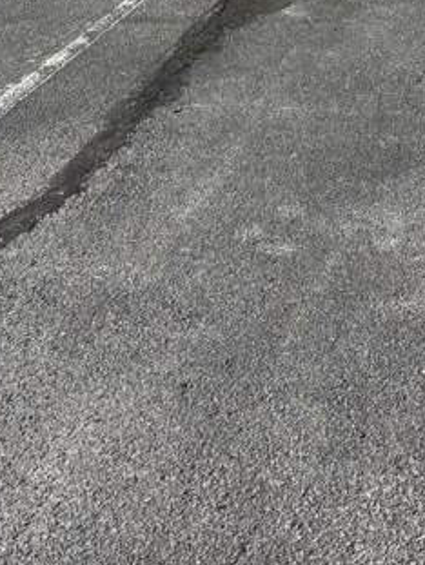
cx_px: 587
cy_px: -207
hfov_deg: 15.6
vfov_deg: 19.9
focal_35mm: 89
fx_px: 1454
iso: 50
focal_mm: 5.96
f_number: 1.6
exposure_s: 1/1845
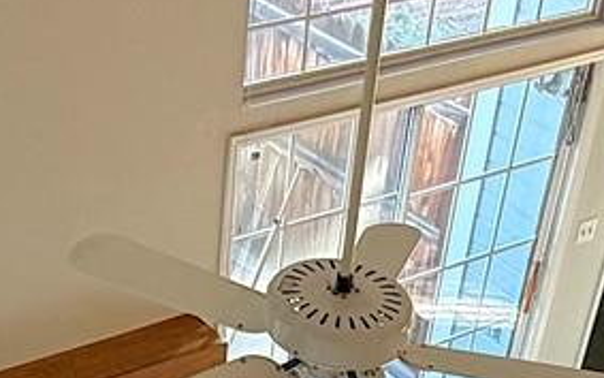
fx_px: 1383
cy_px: 617
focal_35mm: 84
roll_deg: -8.8
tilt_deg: -43.2
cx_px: 333
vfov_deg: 14.2
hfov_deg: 24.6
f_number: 2.2
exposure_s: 1/120
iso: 250
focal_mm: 2.22
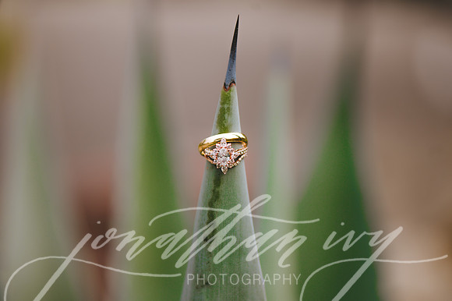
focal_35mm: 109
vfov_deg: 12.6
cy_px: 156
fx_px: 1367
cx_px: 226
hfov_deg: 18.8
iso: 125
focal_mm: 105
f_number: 3
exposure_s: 1/640
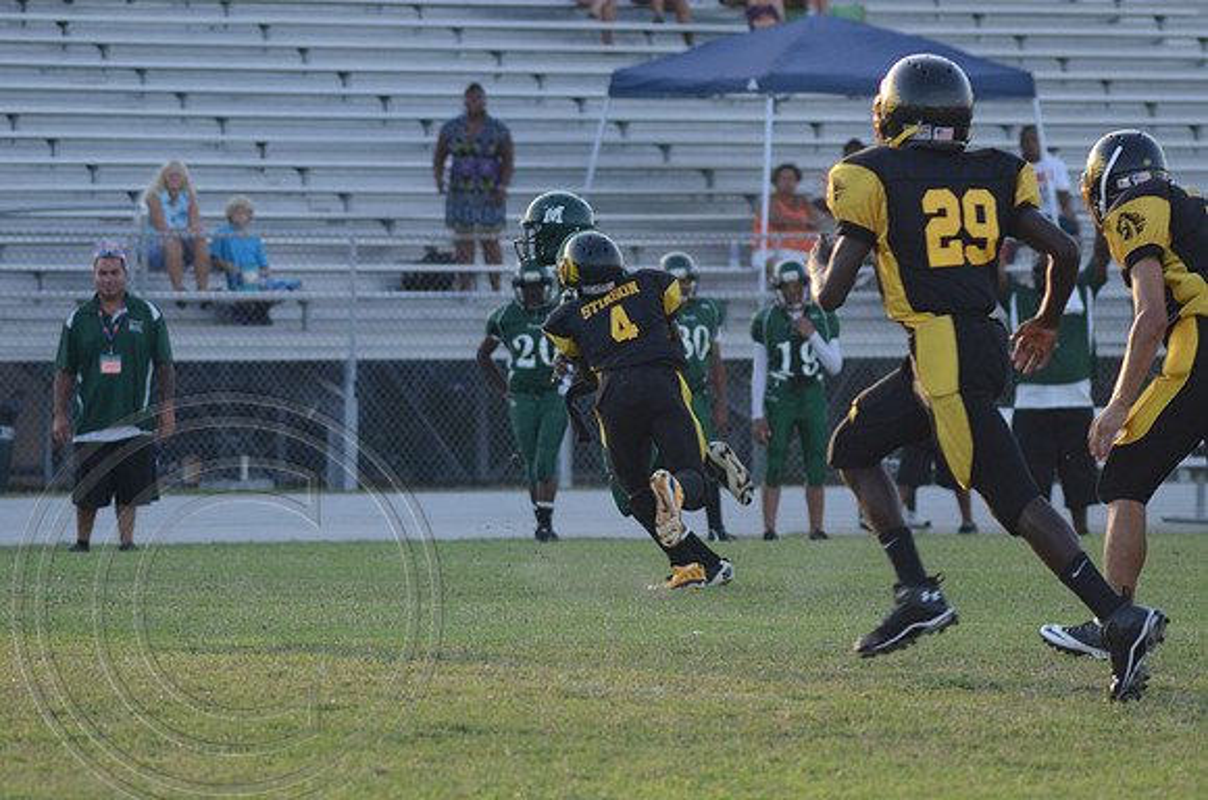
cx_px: 604
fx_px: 10045
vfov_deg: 4.6
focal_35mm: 300
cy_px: 400
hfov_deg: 6.9
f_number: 5.6
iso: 800
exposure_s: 1/640
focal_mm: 200
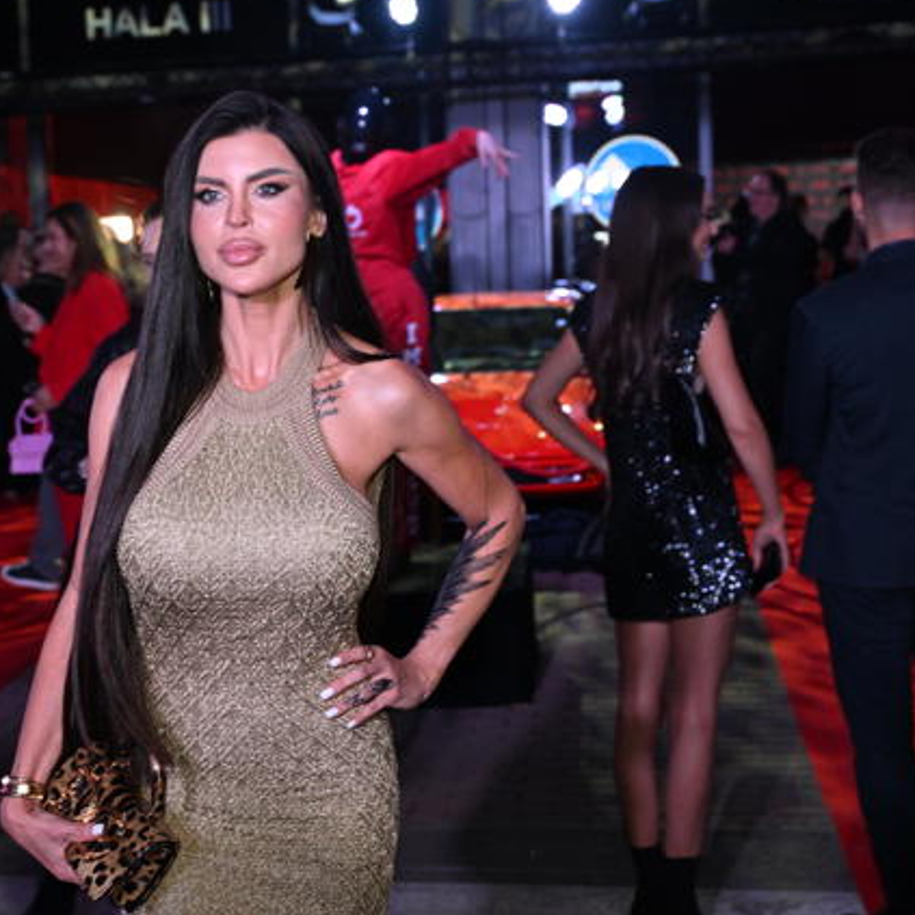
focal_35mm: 61
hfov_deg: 27.9
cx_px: 288
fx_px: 1824
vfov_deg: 28.2
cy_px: 482
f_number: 5
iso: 2500
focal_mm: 44
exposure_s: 1/250
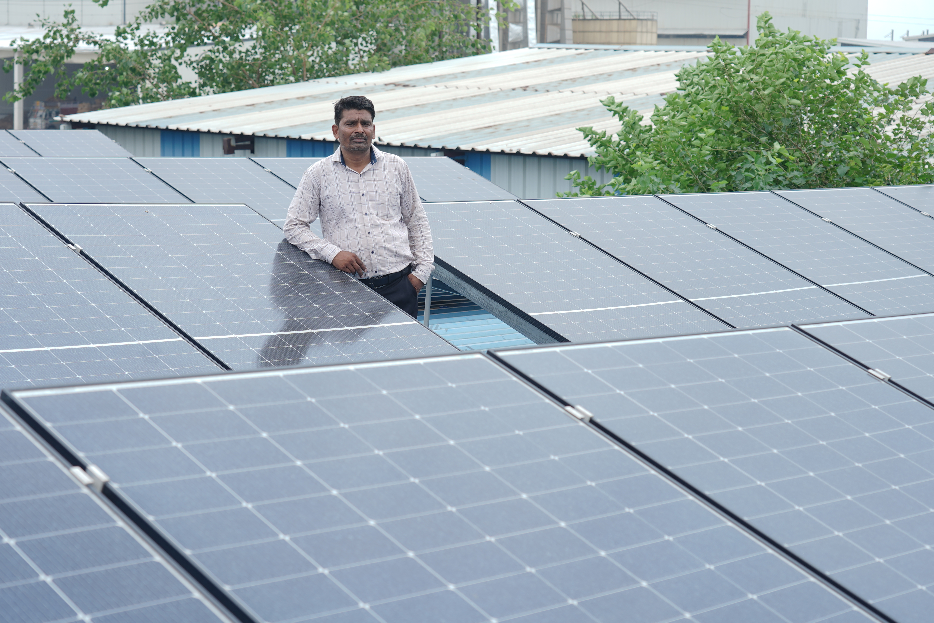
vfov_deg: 20.9
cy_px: 238
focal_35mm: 65
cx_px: 401
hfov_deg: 30.9
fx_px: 1686
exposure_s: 1/125
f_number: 5
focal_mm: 52
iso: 50
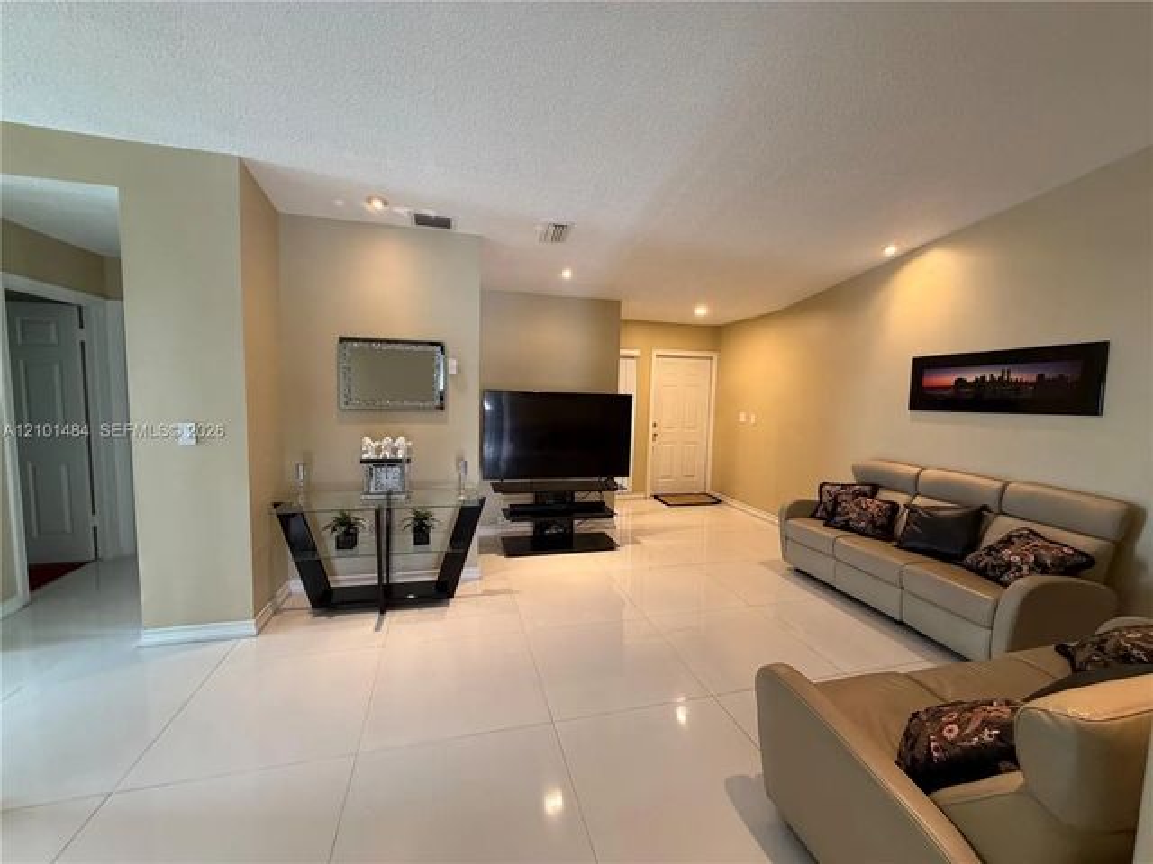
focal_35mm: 14
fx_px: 466
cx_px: 576
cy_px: 432
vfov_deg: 85.7
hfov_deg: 102.1
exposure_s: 1/60
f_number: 2.2
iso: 320
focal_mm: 2.22
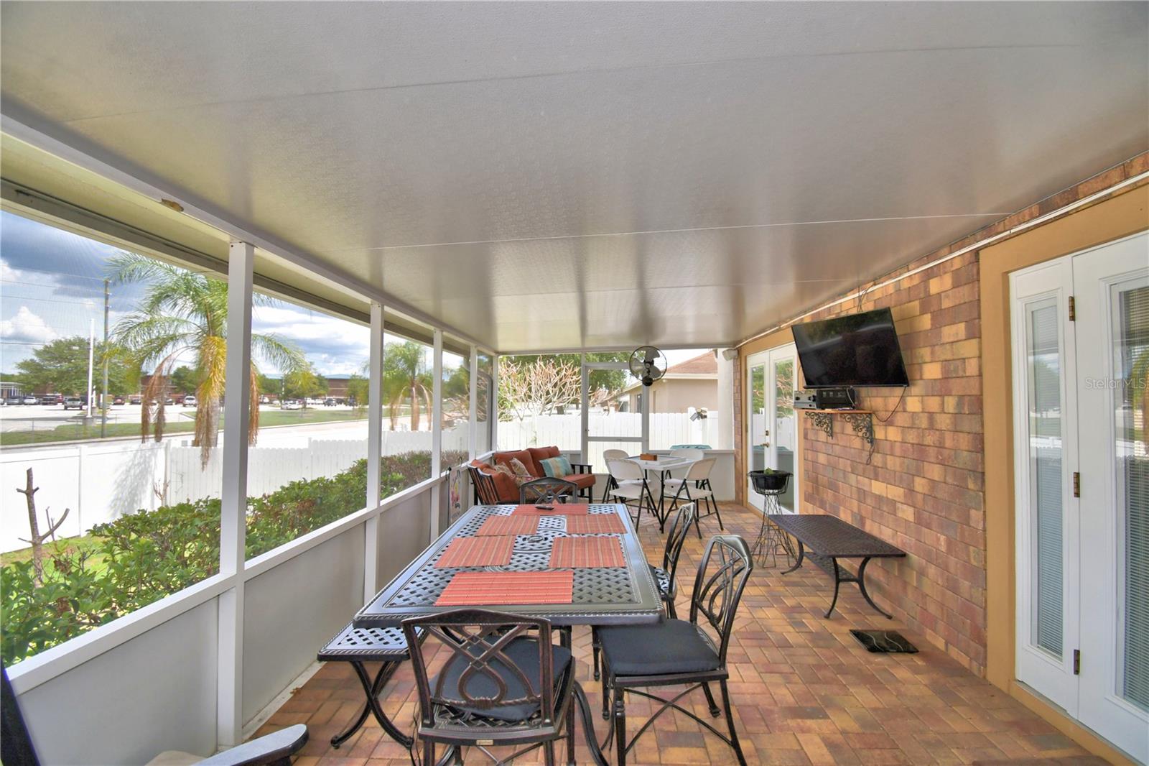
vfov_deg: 77.3
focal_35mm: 15
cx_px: 574
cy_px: 383
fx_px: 479
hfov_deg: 100.4
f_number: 5
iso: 100
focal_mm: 10
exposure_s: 1/250
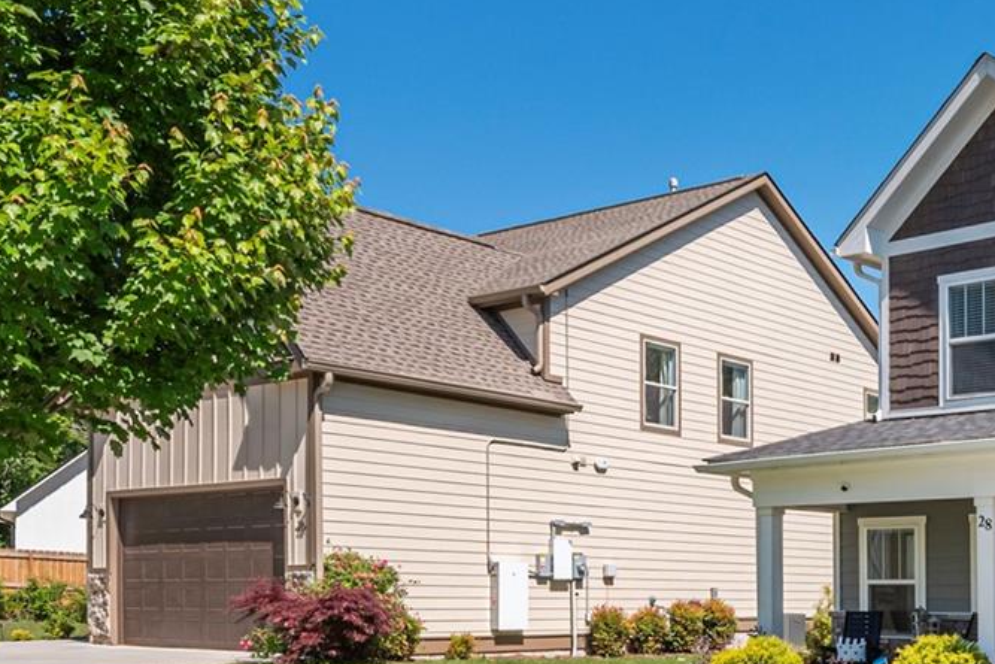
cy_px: 389
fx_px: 1189
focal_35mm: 43
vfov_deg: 31.1
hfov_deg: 41.7
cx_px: 903
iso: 320
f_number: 8
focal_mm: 14
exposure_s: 1/4000
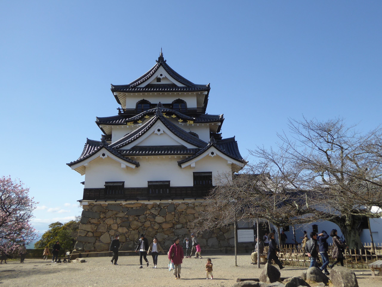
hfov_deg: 51.4
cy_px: 144
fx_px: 397
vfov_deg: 39.7
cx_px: 191
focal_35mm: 36
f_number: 3.7
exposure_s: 1/800
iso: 100
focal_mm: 6.3
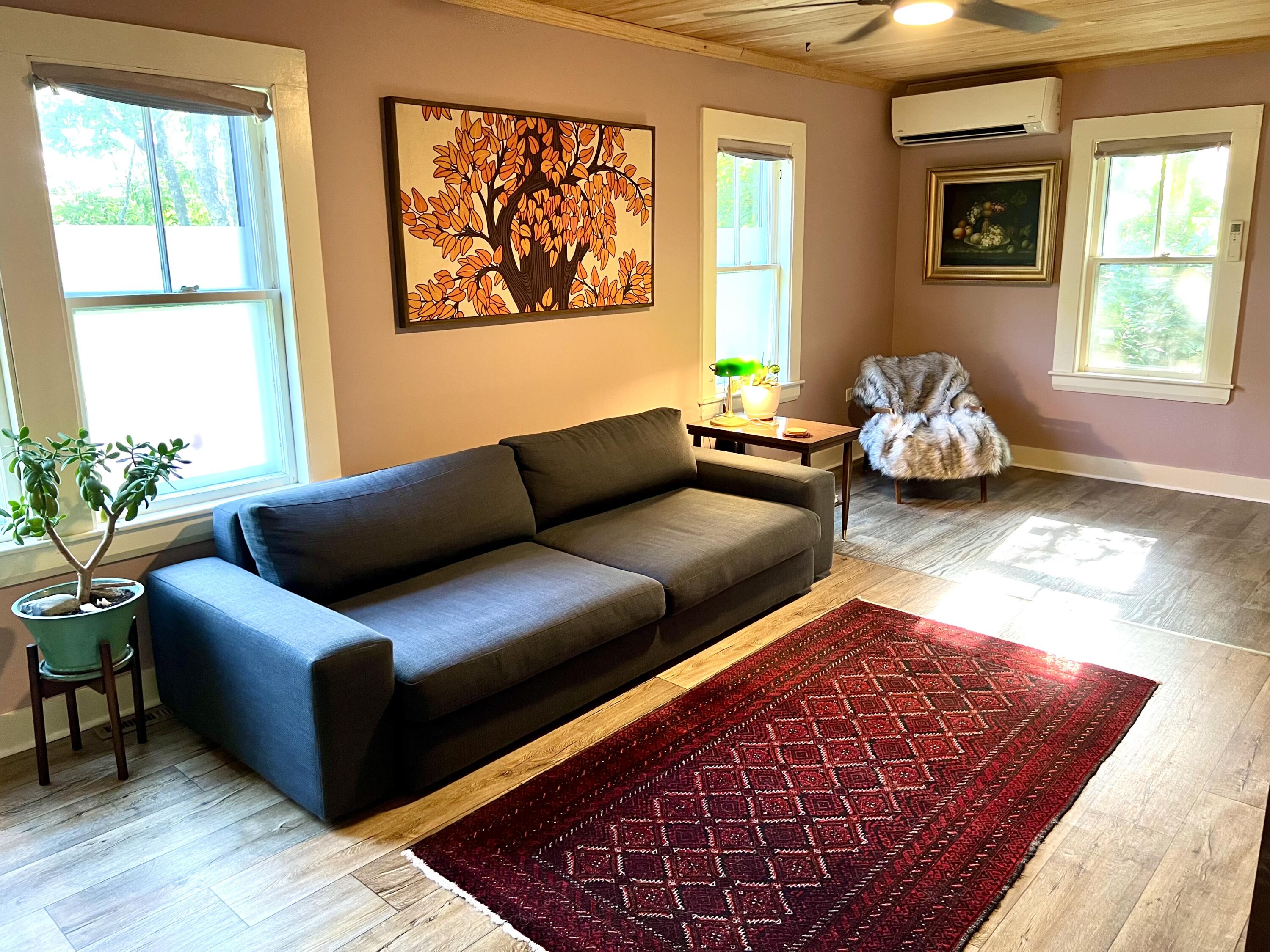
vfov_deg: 53.1
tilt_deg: -12.9
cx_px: 635
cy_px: 476
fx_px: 954
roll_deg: +0.4
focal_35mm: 26
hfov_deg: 67.3
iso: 200
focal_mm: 5.7
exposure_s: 1/60
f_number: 1.5
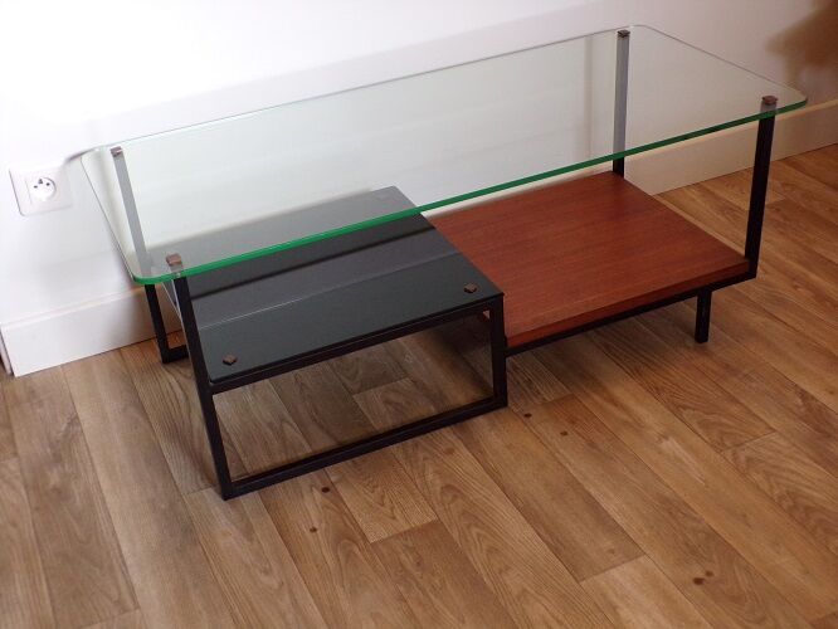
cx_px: 419
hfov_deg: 44.8
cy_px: 314
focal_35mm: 42
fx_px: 1017
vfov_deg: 34.4
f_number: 3.4
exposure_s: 1/17
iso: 255
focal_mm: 7.6
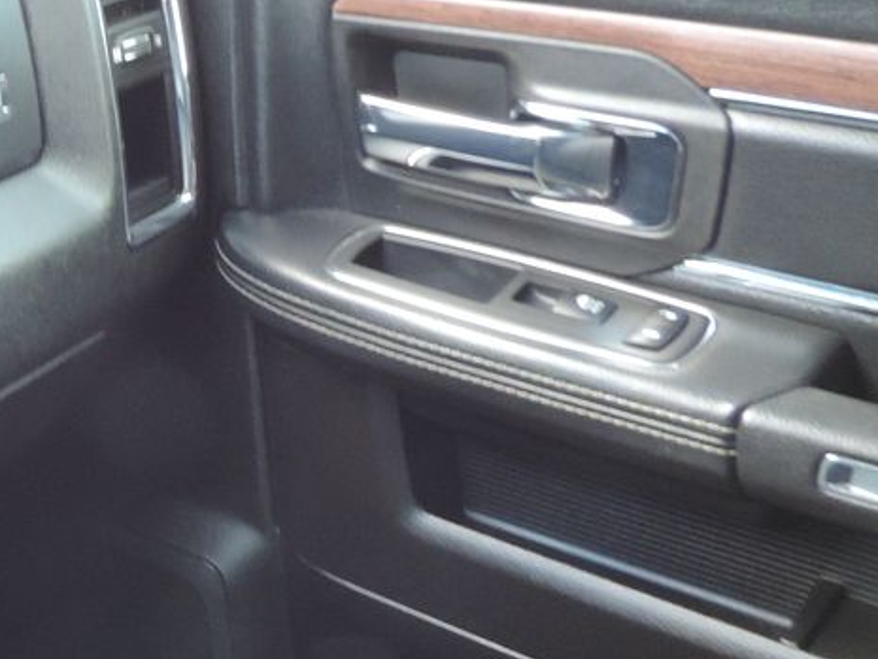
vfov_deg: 22.3
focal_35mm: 66
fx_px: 1674
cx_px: -189
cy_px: 329
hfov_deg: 26.1
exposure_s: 1/20
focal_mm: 4.3
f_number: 3
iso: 400
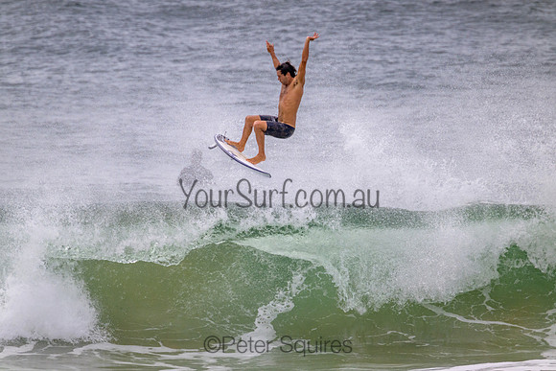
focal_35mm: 800
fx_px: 12358
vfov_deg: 1.7
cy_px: 186
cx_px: 278
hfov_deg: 2.6
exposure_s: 1/2000
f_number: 11
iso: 1250
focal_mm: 800
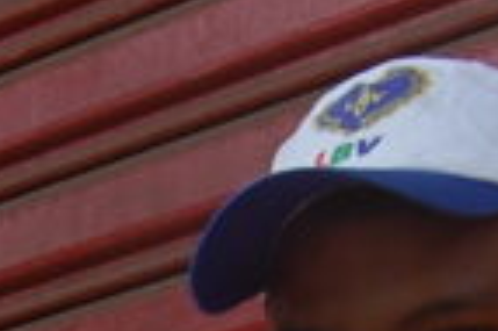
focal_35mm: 301
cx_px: -470
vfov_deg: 4.4
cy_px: 946
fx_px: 4159
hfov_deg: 6.7
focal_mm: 28
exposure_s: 1/160
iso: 200
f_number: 6.3
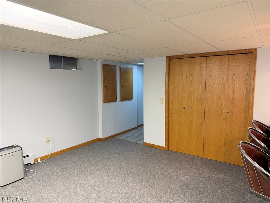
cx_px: 135
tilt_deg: -5.9
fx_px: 187
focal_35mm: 24
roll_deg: +0.3
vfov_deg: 56.8
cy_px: 102
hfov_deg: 71.6
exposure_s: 1/60
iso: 320
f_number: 1.78
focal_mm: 6.76
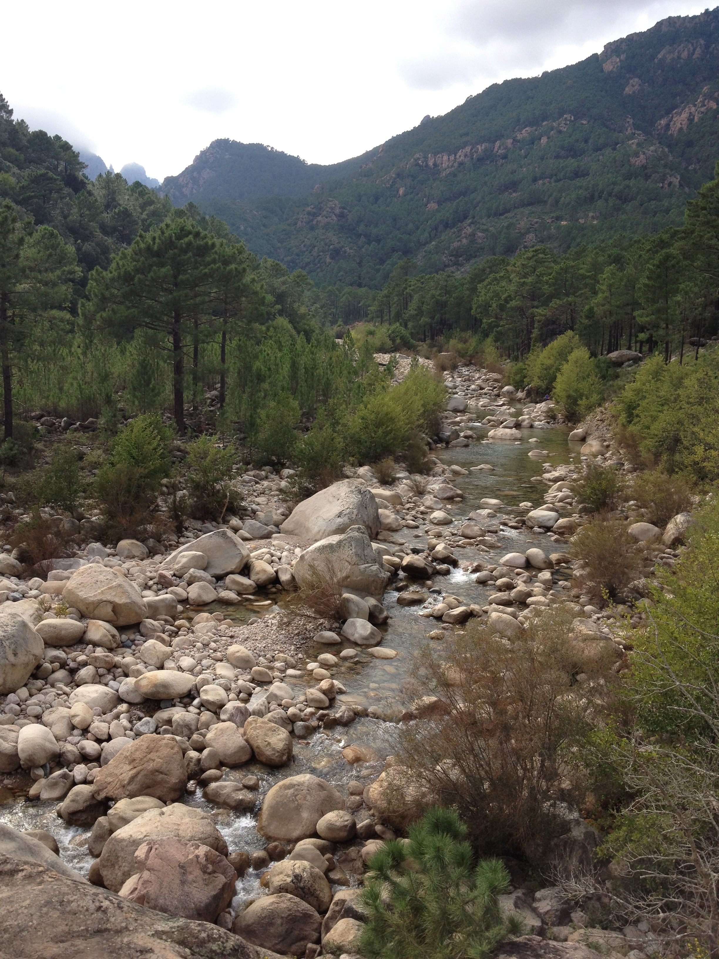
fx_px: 969
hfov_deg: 40.7
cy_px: 480
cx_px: 360
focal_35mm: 35
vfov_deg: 52.6
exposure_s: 1/812
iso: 64
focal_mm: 4.28
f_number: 2.4
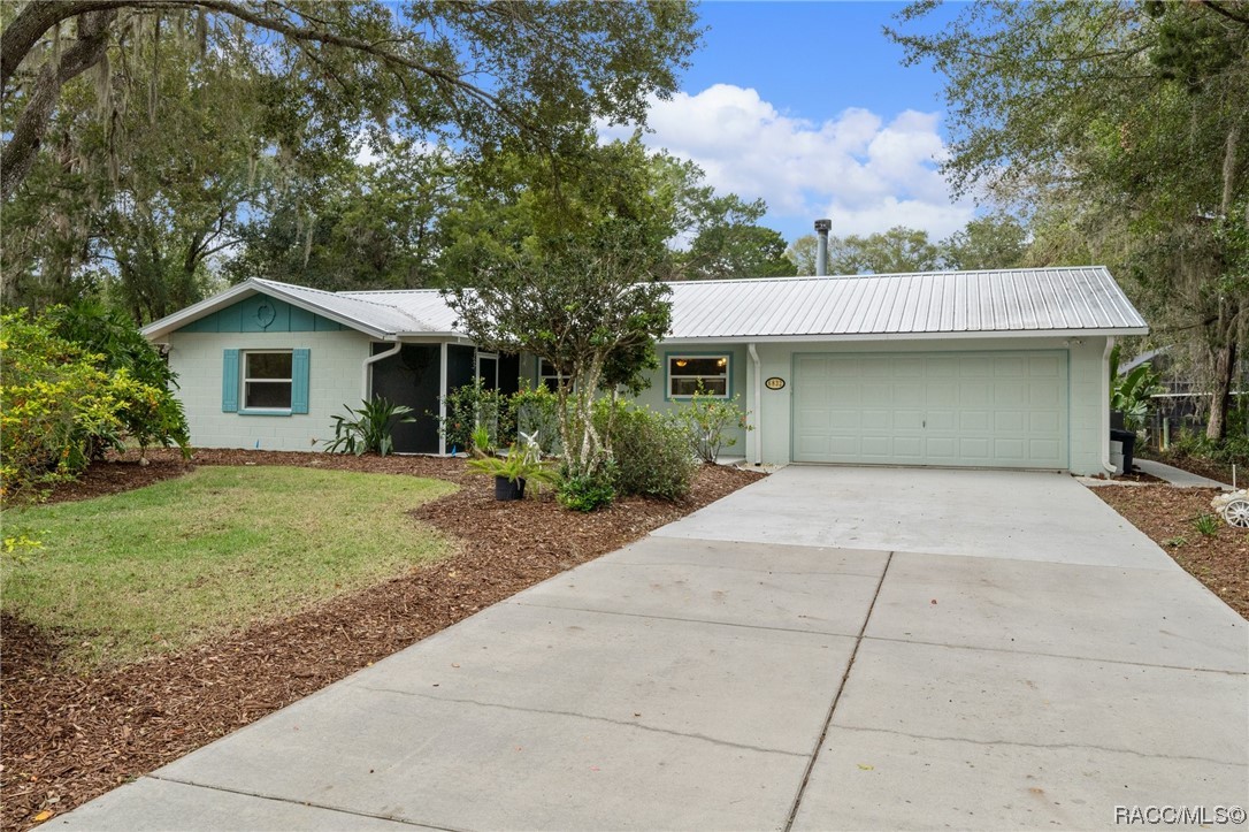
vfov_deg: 47.9
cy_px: 416
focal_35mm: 27
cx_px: 624
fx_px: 936
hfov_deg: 67.4
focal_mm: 18
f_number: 8
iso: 320
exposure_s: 1/400
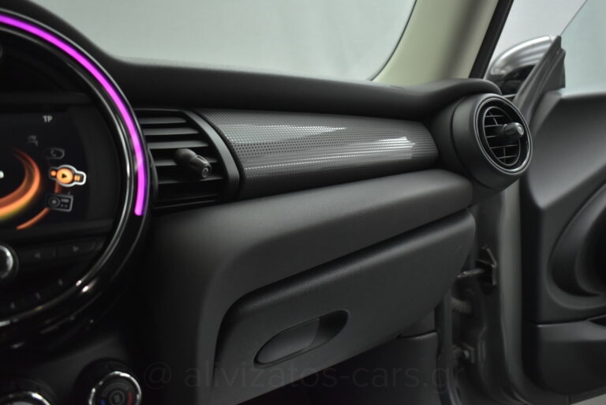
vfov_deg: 40.0
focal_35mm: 33
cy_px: 202
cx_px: 303
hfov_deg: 57.2
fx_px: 556
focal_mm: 22
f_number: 3.8
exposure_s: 1/80
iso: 1600
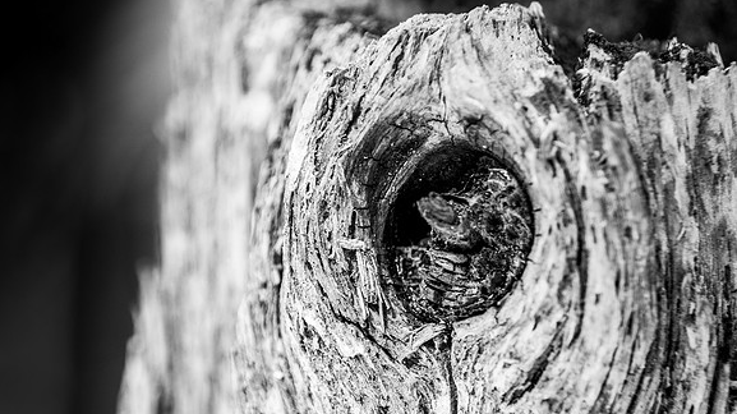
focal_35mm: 166
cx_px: 368
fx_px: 3243
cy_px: 242
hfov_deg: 13.0
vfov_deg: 7.3
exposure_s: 1/320
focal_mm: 105
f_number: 8
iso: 1100
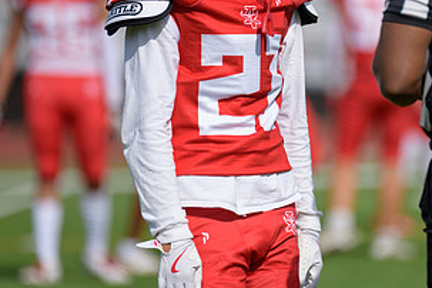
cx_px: 315
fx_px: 6899
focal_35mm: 575
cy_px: 76
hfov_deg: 3.6
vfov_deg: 2.4
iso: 200
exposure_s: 1/3200
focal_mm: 300
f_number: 2.8
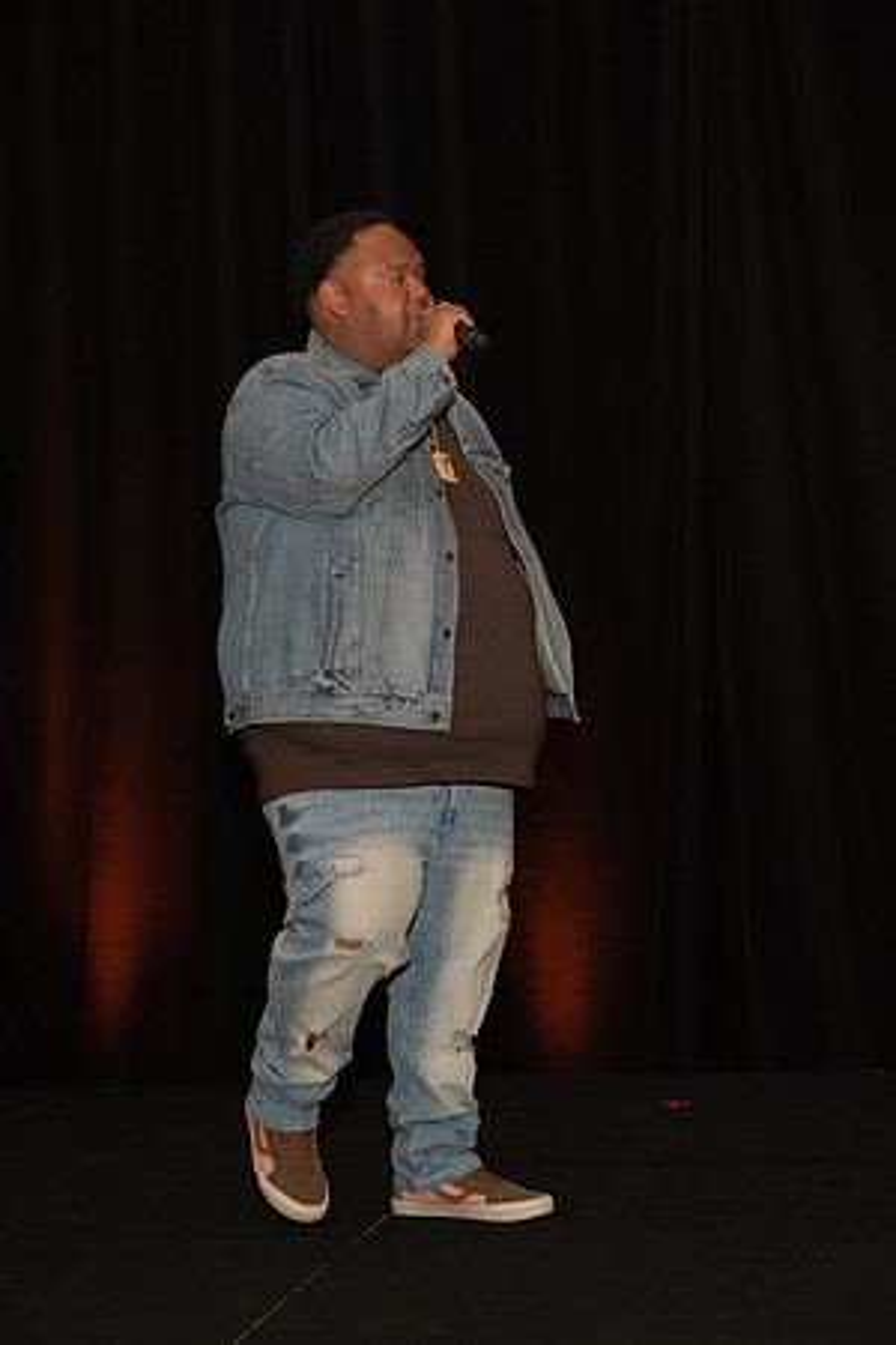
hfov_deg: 18.2
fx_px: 2800
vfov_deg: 27.0
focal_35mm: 75
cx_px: 448
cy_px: 672
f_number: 7.1
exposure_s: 1/60
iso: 320
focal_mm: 75
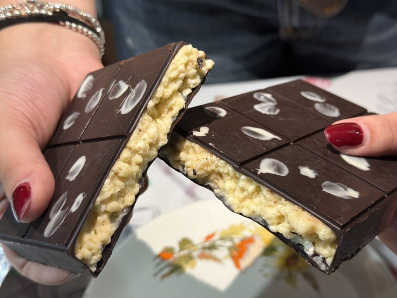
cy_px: 149
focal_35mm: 48
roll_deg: +9.5
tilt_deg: -40.5
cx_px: 198
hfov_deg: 39.7
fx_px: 550
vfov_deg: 30.3
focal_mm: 6.76
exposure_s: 1/34
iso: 200
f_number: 1.78
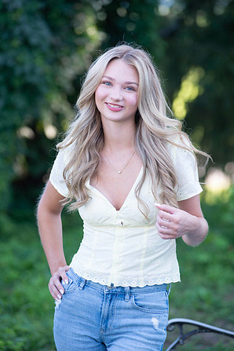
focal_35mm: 146
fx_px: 1423
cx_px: 117
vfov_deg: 14.1
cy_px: 175
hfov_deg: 9.4
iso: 160
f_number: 4
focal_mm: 145
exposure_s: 1/125
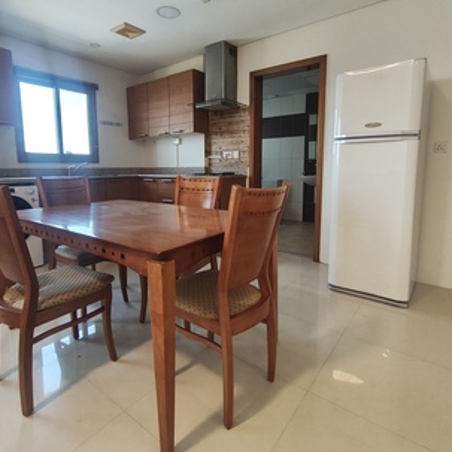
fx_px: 295
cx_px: 225
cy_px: 205
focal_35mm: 20
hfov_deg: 74.8
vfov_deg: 74.7
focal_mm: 1.6
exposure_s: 1/50
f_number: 2.2
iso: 500
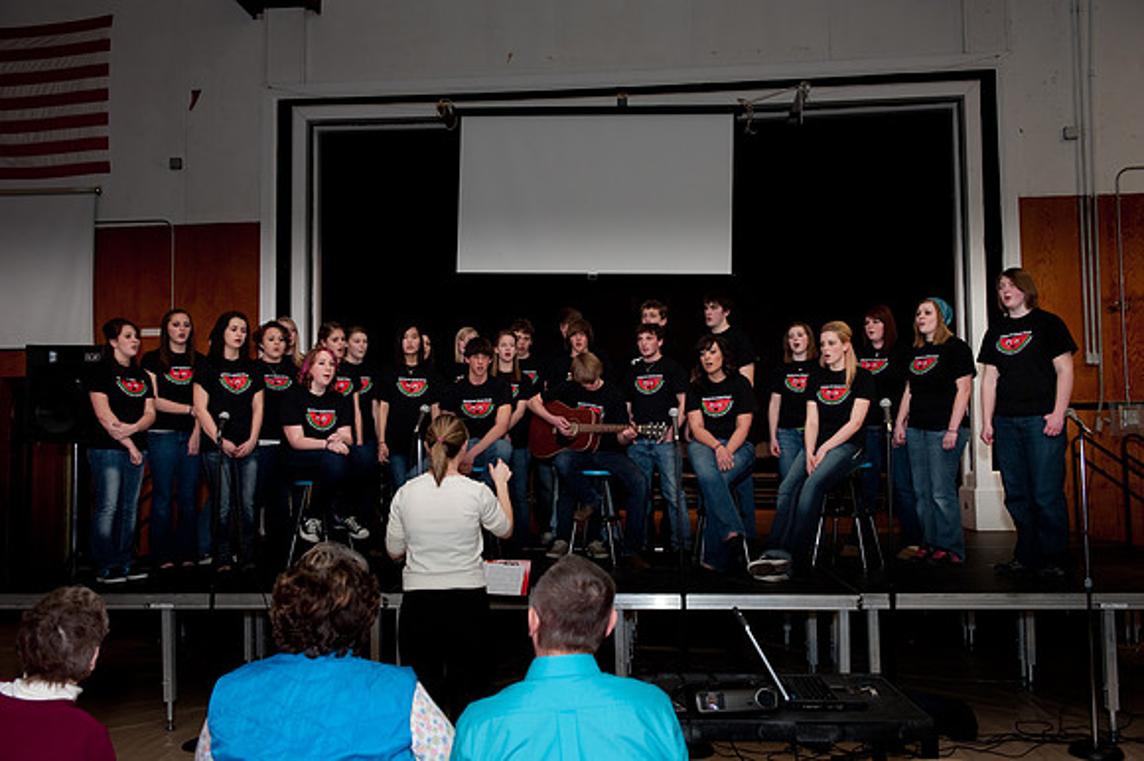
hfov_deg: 58.7
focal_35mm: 32
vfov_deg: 41.1
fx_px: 1016
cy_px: 380
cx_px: 572
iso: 560
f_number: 5.6
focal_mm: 32
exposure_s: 1/125
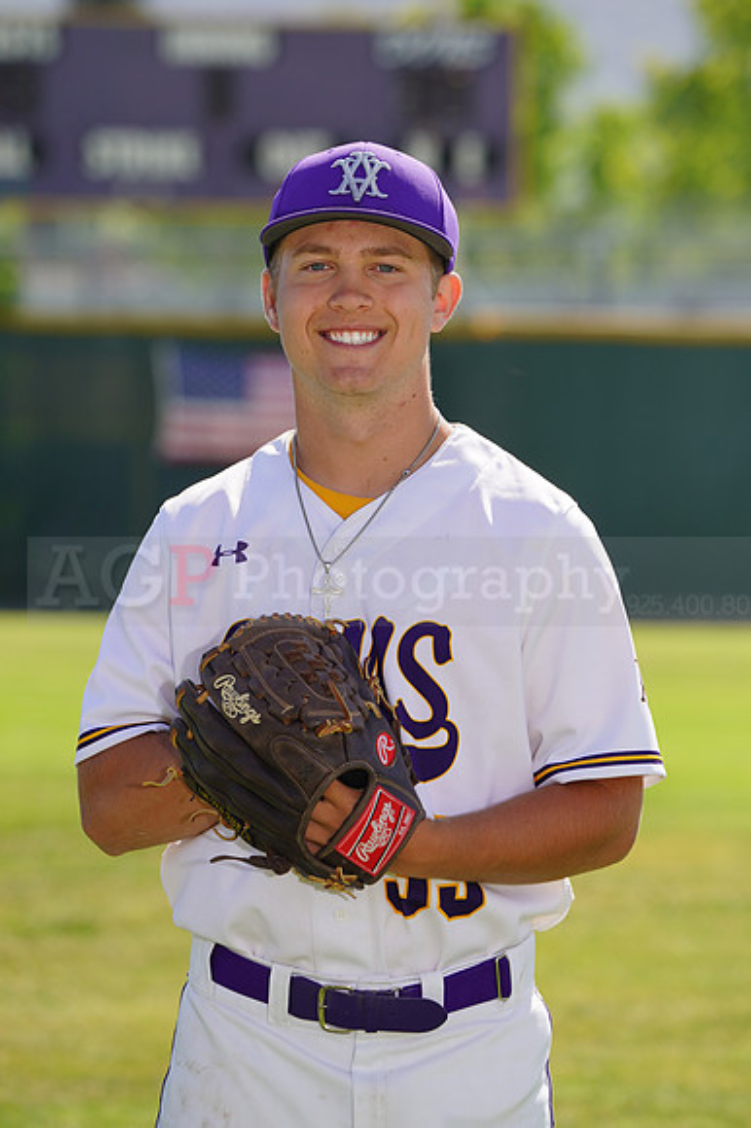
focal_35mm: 271
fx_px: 8490
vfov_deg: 7.6
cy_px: 564
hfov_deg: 5.1
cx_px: 376
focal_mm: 271
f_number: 8
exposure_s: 1/250
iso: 100
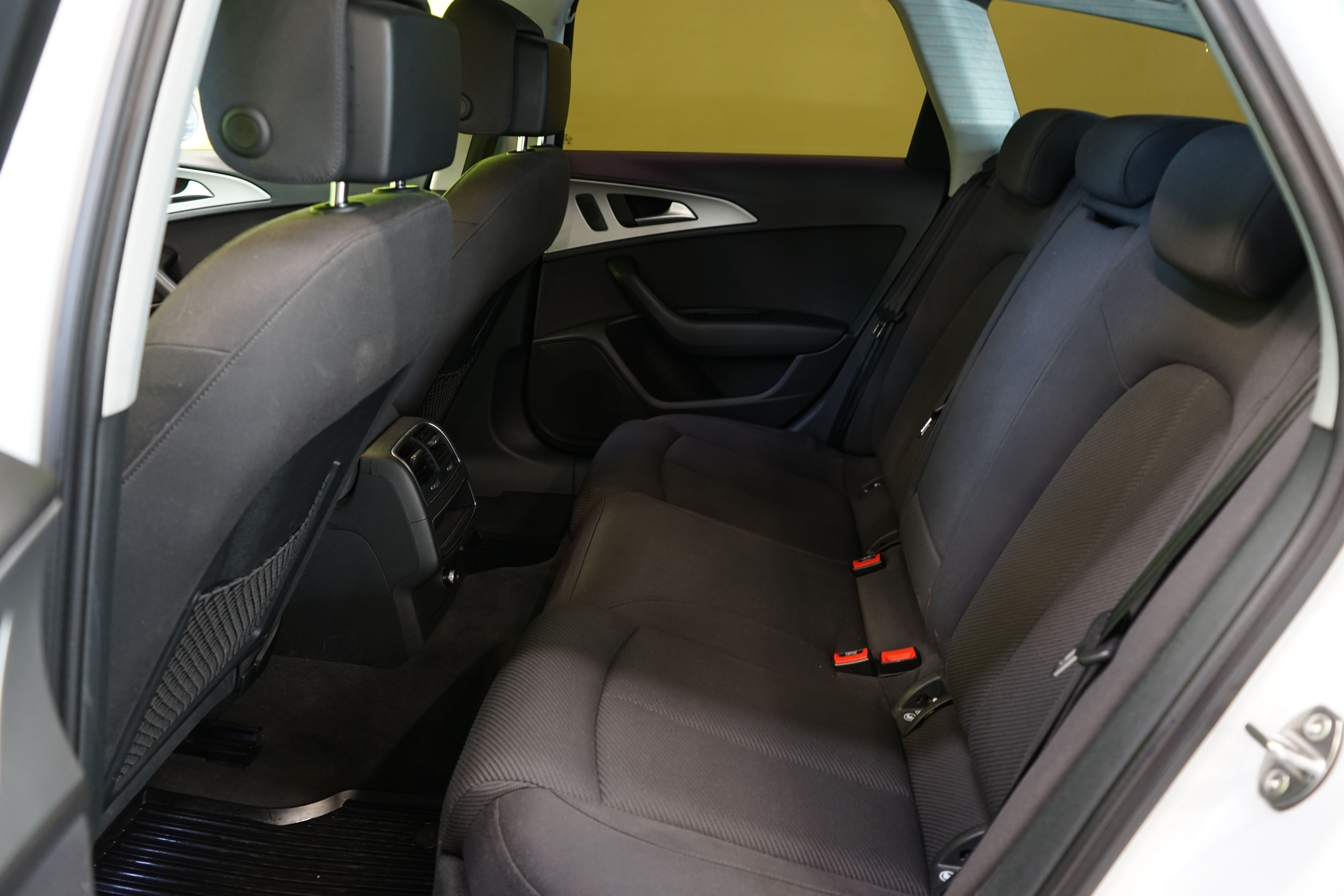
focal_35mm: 29
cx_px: 672
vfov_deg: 45.0
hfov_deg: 63.7
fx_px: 1083
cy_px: 448
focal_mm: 29
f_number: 4.5
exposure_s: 1/8
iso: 800
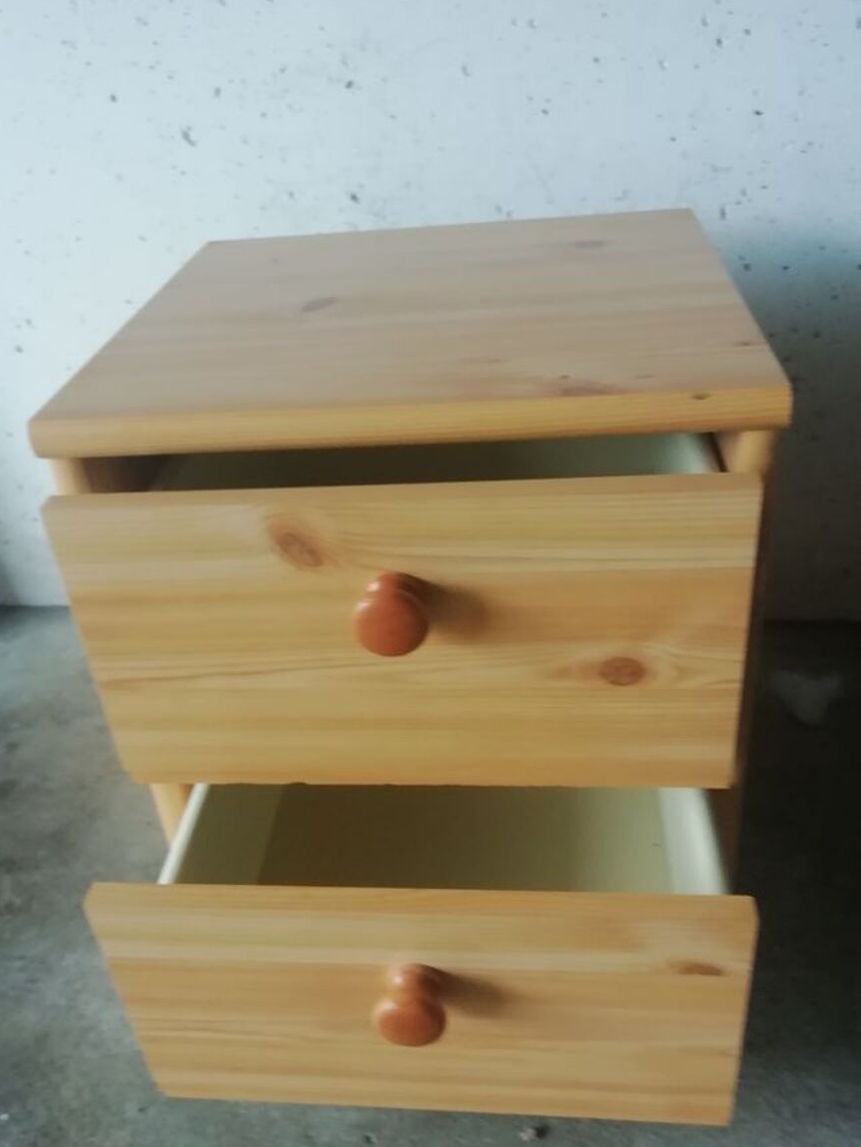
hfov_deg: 46.8
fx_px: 994
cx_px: 404
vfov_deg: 59.9
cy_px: 557
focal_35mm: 30
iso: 125
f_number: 2.2
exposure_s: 1/33.3
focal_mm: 3.46
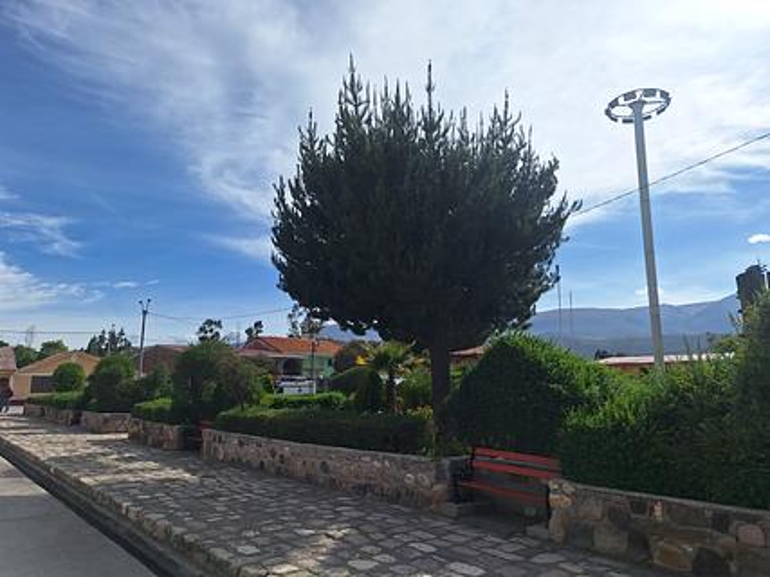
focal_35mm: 23
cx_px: 385
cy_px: 288
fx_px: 511
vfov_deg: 58.9
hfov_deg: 73.9
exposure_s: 1/6410
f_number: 1.8
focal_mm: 5.54
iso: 40
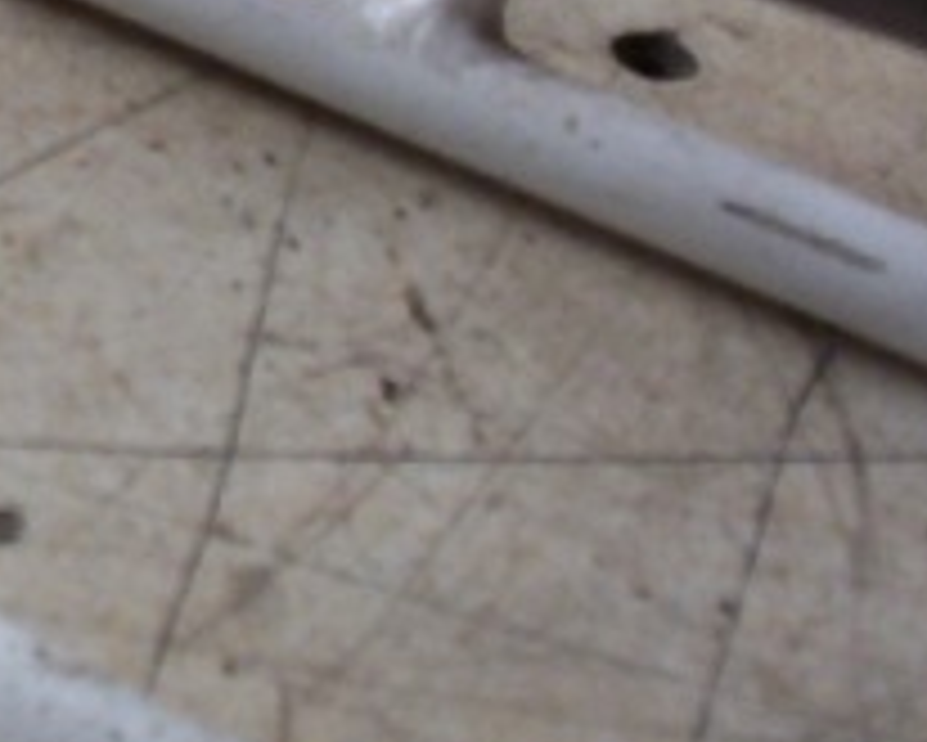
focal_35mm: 118
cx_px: -274
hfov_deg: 15.5
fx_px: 3239
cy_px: -126
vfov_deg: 12.8
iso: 100
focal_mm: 6
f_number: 4.5
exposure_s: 1/49.5
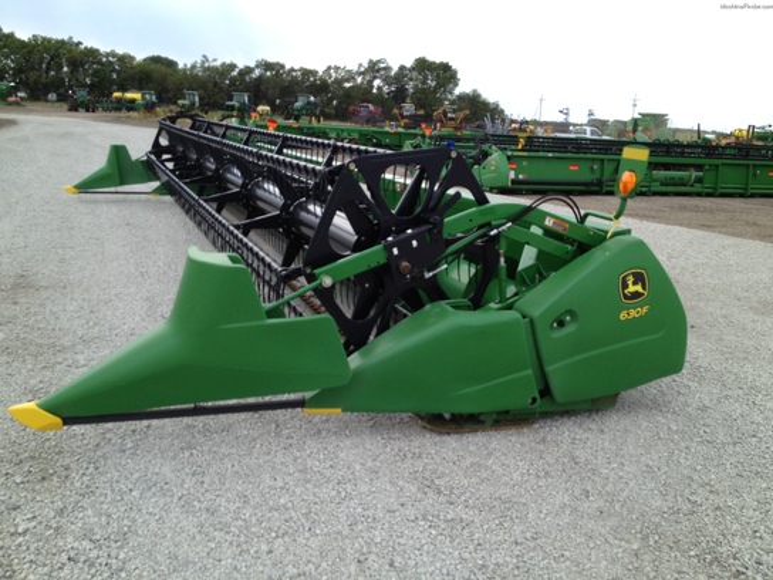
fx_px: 782
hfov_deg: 52.6
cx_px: 386
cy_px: 290
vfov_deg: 40.7
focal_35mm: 35
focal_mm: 4.28
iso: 64
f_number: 2.4
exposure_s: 1/778
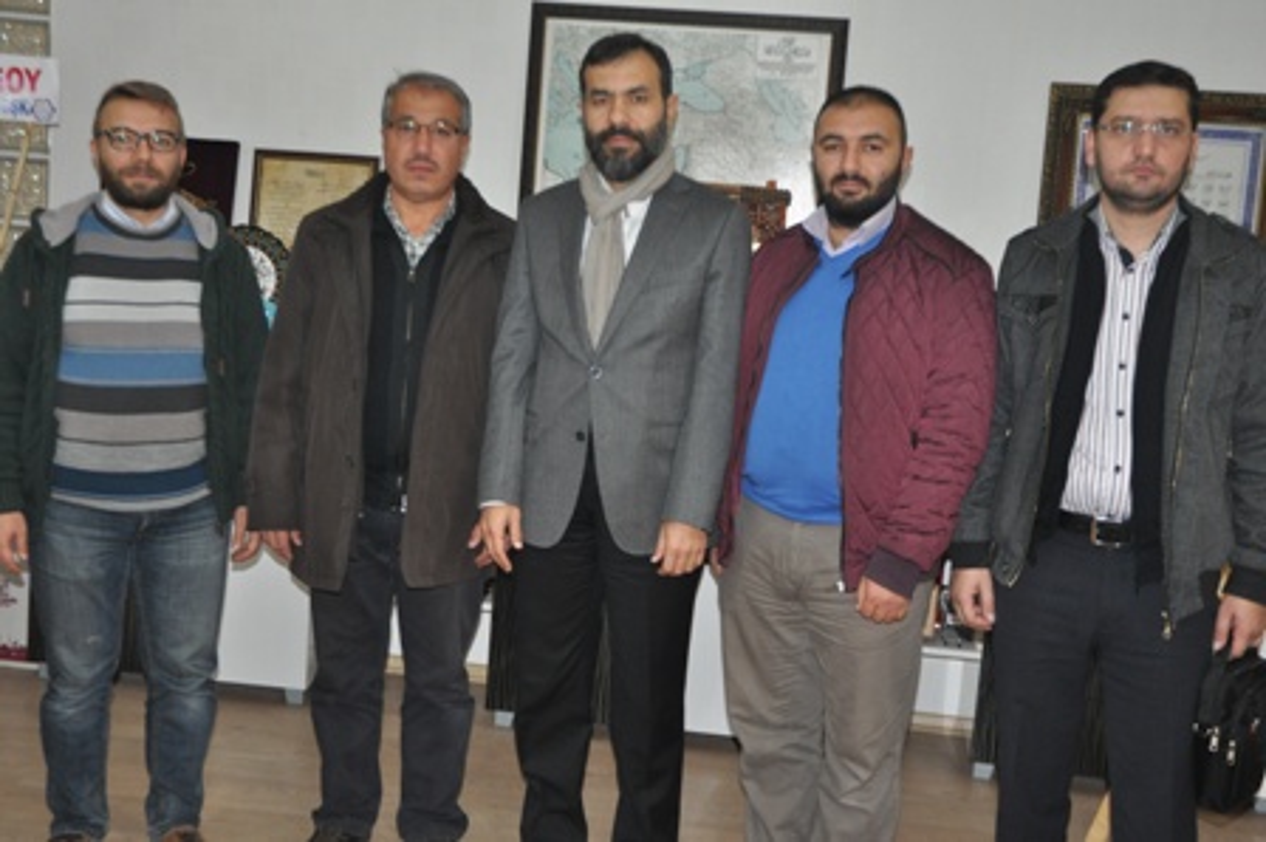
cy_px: 421
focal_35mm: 46
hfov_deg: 42.4
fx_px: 1634
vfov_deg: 28.9
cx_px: 633
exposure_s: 1/60
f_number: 4
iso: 800
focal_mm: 31
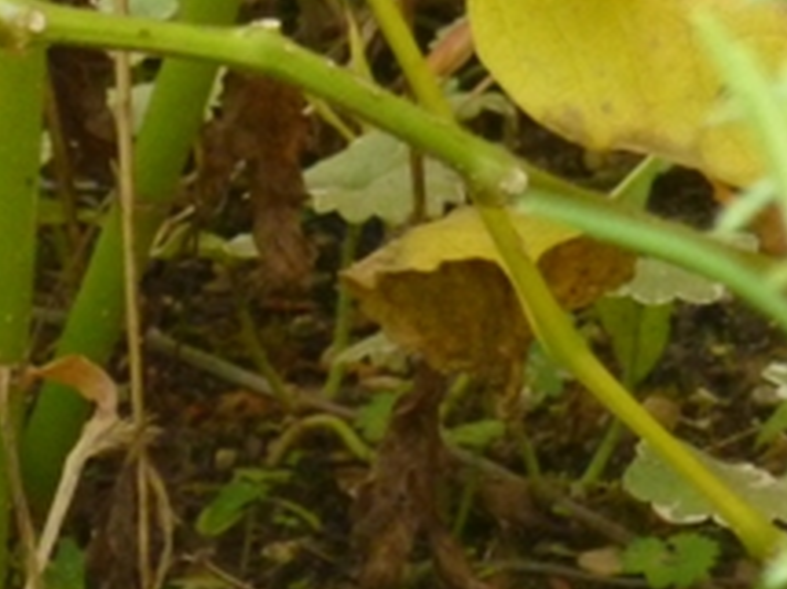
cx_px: 143
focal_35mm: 937
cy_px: 238
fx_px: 21291
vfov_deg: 1.6
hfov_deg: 2.1
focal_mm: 40
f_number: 5.9
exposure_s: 1/60
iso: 400
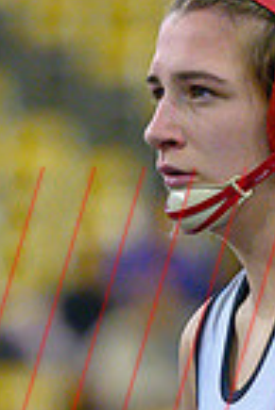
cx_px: 182
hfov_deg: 1.5
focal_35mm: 947
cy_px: 414
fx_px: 10824
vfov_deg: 2.2
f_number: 2.8
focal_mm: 160
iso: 2800
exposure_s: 1/800
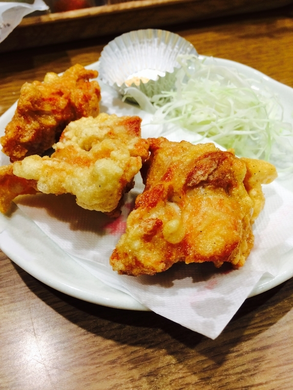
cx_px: 146
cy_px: 195
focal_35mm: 30
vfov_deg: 60.0
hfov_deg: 46.8
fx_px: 339
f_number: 2.2
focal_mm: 4.12
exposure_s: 1/30
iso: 40
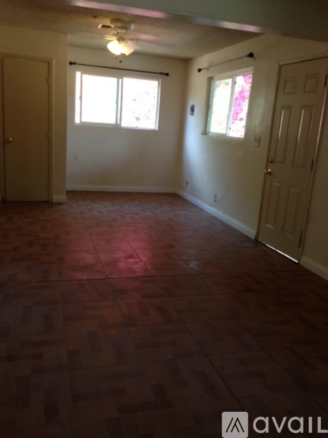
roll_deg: -5.5
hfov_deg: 42.9
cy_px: 219
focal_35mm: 33
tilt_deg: -11.5
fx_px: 417
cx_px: 164
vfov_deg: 55.4
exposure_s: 1/20
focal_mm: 4.12
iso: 50
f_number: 2.4
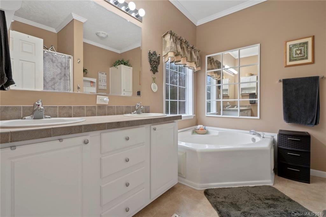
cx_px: 163
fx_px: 145
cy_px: 108
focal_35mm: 16
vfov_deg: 73.7
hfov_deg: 96.8
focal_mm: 16
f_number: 7.1
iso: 250
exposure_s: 1/6
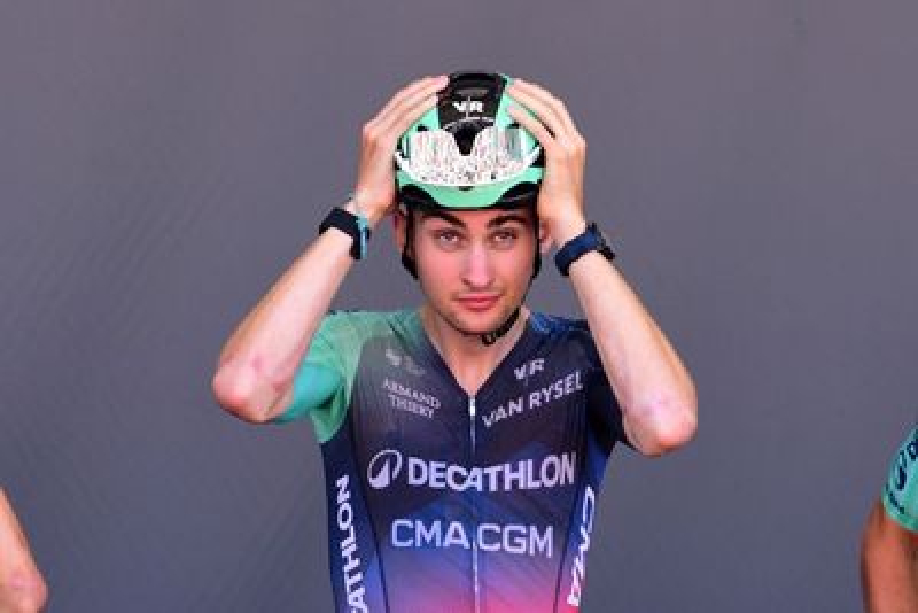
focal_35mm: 300
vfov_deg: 4.6
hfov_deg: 6.9
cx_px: 459
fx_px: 7652
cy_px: 306
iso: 1000
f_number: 5.6
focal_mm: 200
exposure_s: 1/500
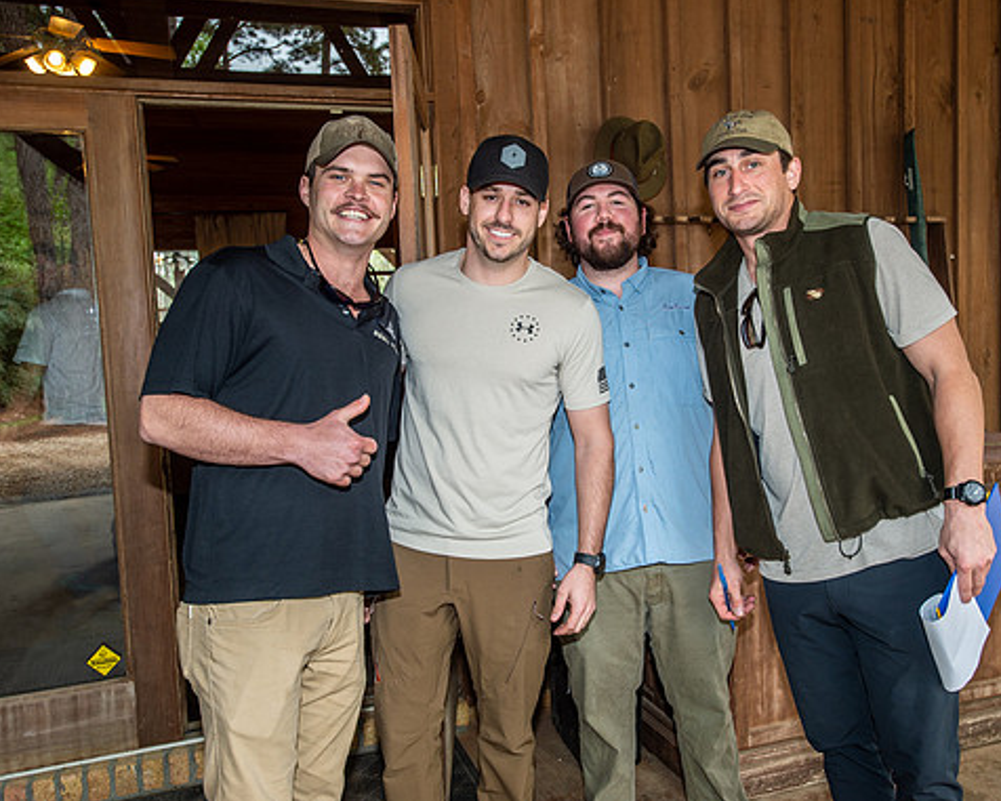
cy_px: 397
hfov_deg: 55.6
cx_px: 543
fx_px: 948
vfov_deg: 45.8
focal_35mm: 32
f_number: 5.6
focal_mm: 28
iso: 400
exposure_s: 1/60
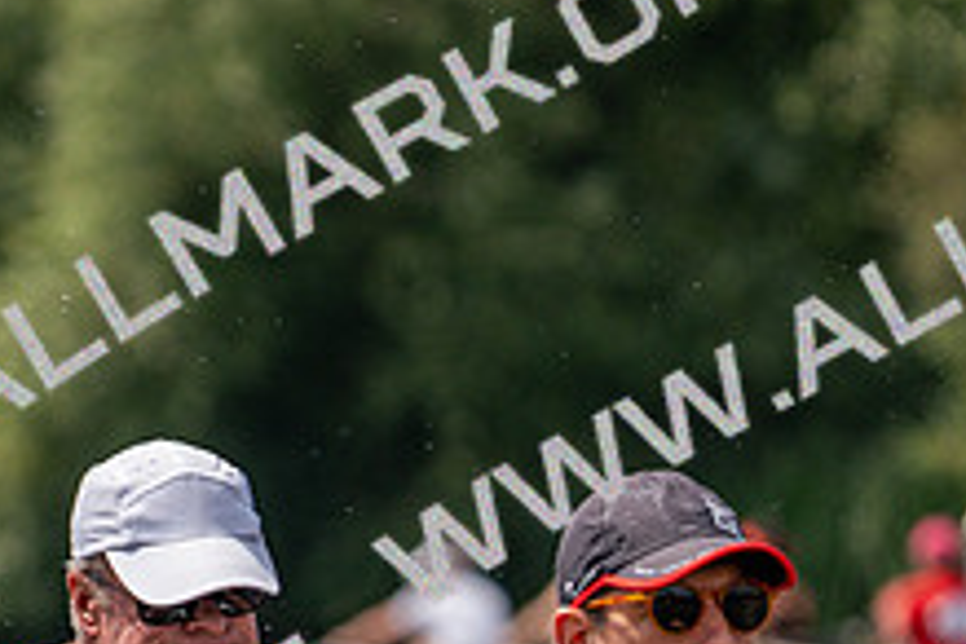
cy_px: 677
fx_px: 22404
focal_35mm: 835
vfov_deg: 1.6
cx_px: 53
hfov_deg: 2.5
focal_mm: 315
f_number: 6.3
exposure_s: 1/1600
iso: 250
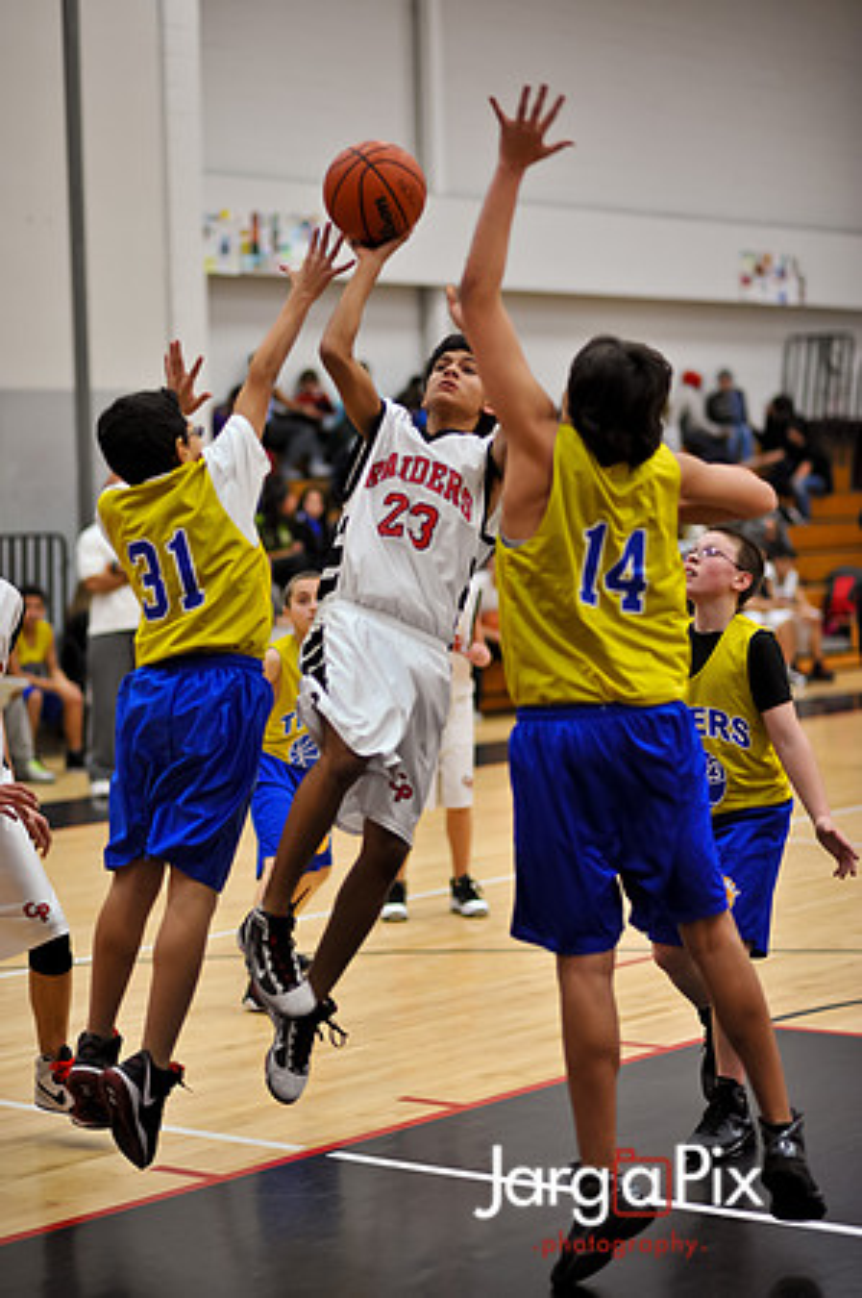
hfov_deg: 16.0
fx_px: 3060
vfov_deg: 23.9
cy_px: 649
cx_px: 431
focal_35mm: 85
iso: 1250
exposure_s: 1/500
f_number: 2
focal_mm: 85
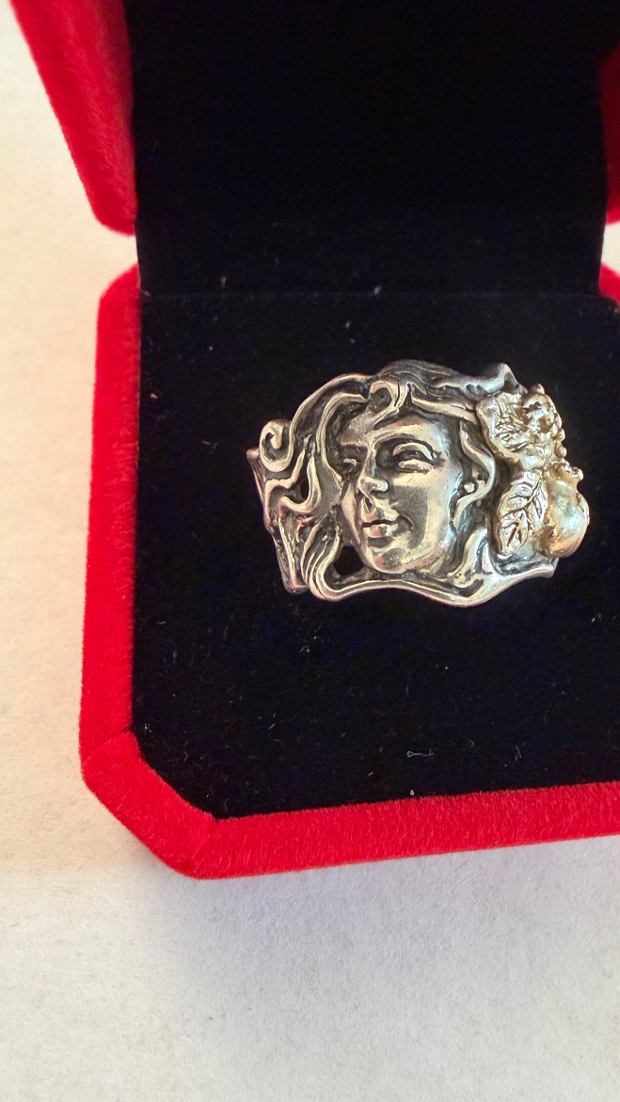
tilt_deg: -64.2
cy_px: 543
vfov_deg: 66.1
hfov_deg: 40.0
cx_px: 379
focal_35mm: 29
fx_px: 848
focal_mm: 2.22
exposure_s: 1/50
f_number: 2.2
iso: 640
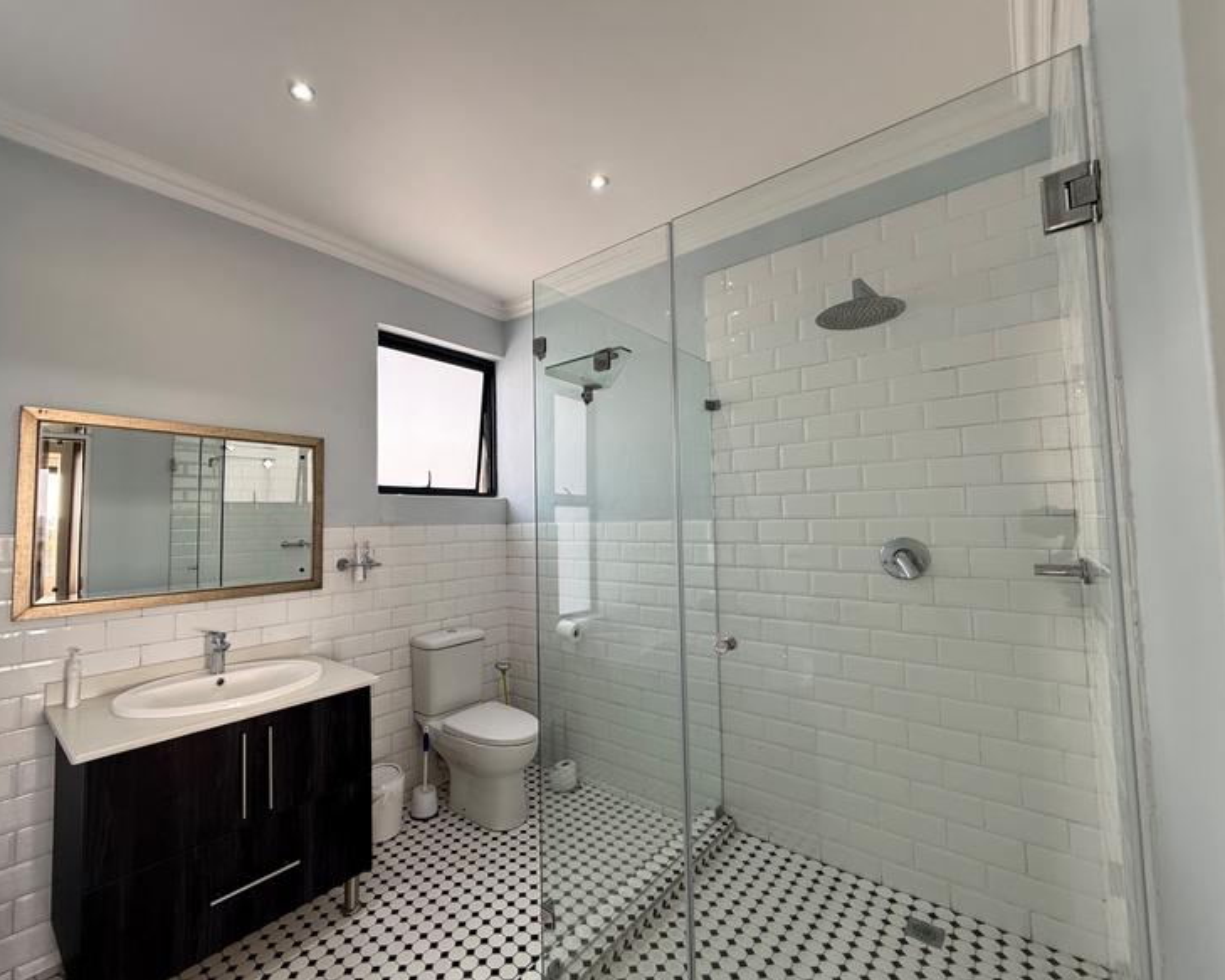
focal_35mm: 15
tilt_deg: +4.7
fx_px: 544
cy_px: 489
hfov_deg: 96.6
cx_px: 560
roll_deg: +1.6
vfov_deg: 84.0
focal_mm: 2.22
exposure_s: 1/100
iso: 100
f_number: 2.2
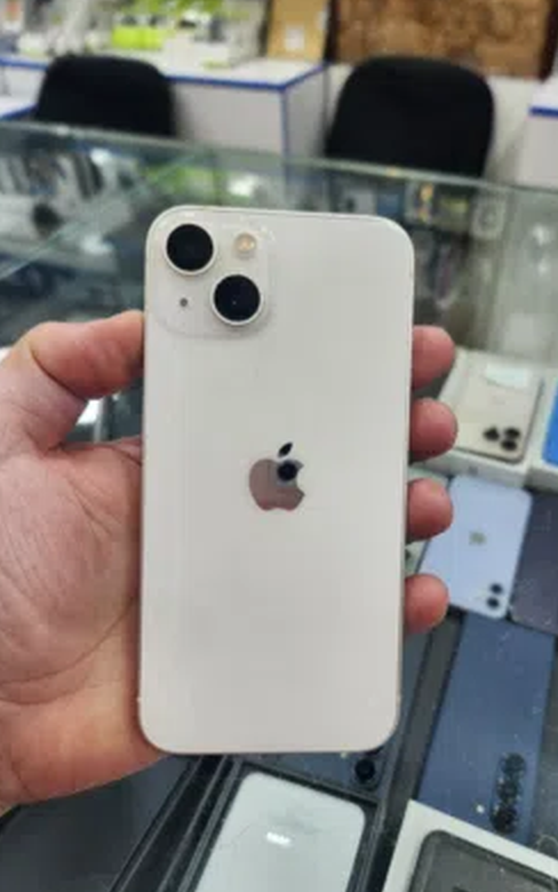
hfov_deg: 49.0
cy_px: 451
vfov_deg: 72.5
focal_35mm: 25
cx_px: 336
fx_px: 608
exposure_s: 1/180
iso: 64
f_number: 1.8
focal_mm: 5.4
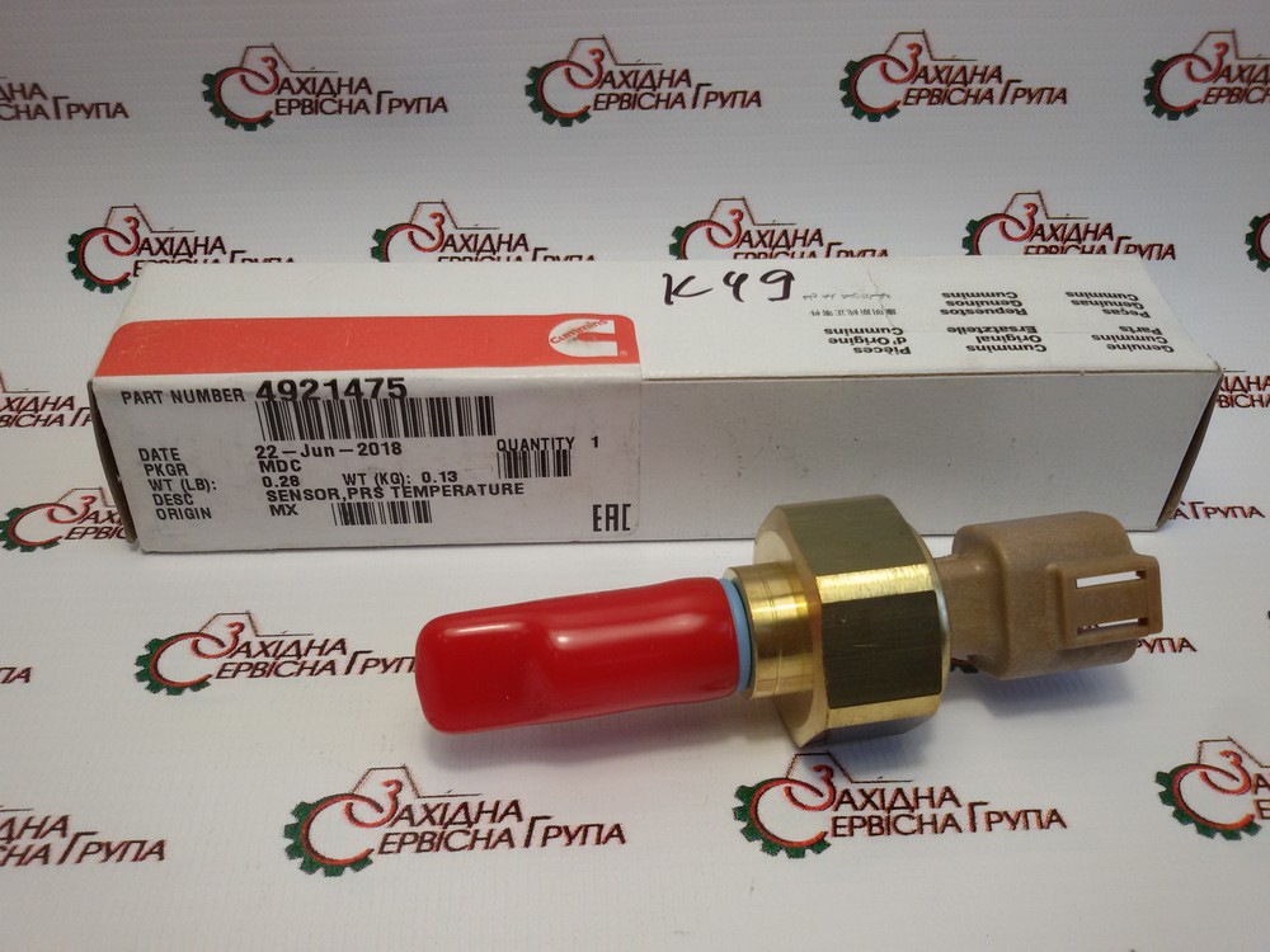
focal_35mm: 31
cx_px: 635
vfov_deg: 45.4
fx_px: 1137
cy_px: 476
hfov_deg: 58.4
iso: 50
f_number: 2.4
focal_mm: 2.93
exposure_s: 1/100
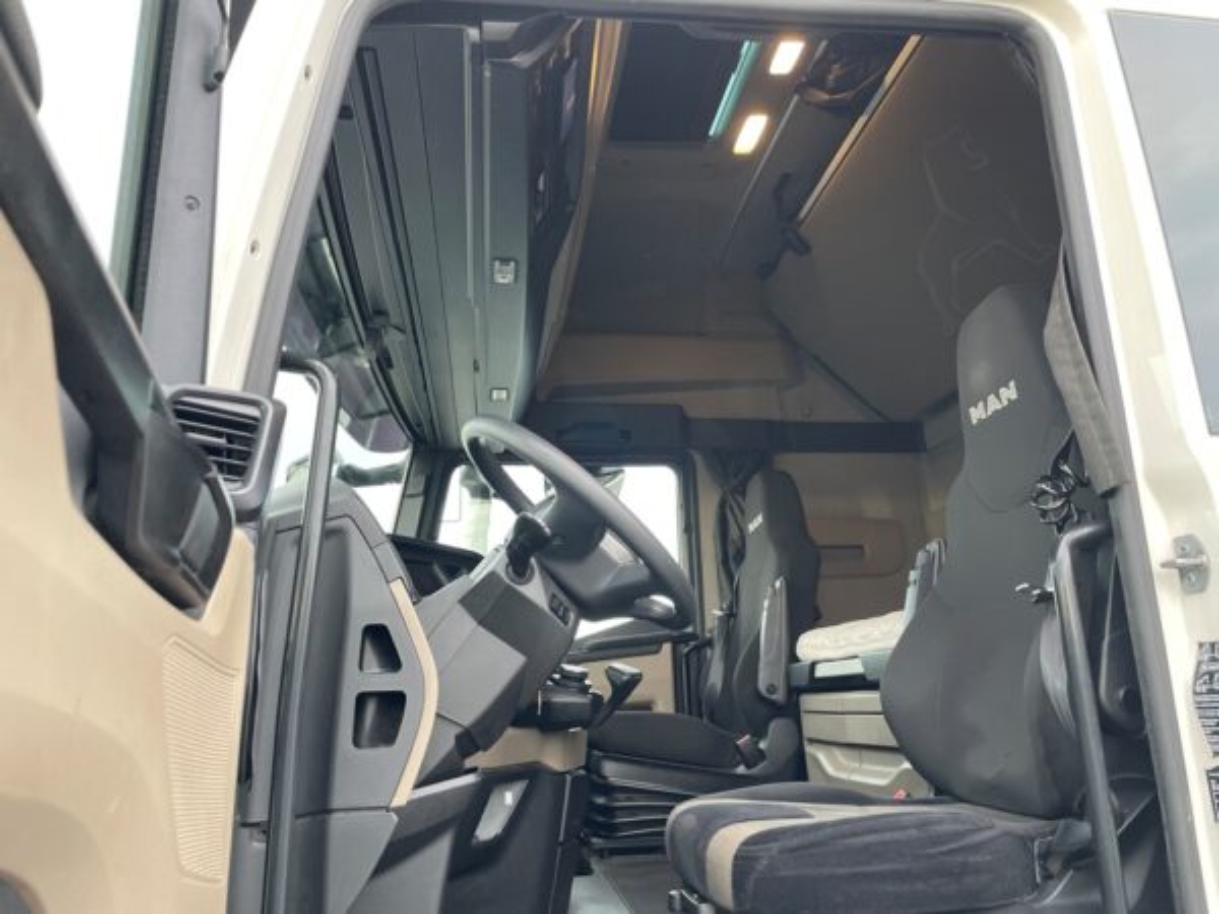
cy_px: 457
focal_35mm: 26
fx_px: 916
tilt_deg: +13.0
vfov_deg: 53.1
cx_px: 610
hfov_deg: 67.3
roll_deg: +1.3
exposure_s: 1/121
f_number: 1.6
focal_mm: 4.2
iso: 125
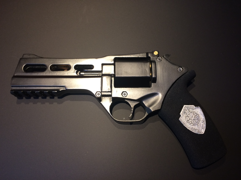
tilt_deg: -74.5
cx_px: 120
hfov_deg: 61.7
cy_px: 90
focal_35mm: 29
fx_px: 202
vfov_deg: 48.2
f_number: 2.2
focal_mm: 4.15
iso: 125
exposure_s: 1/33
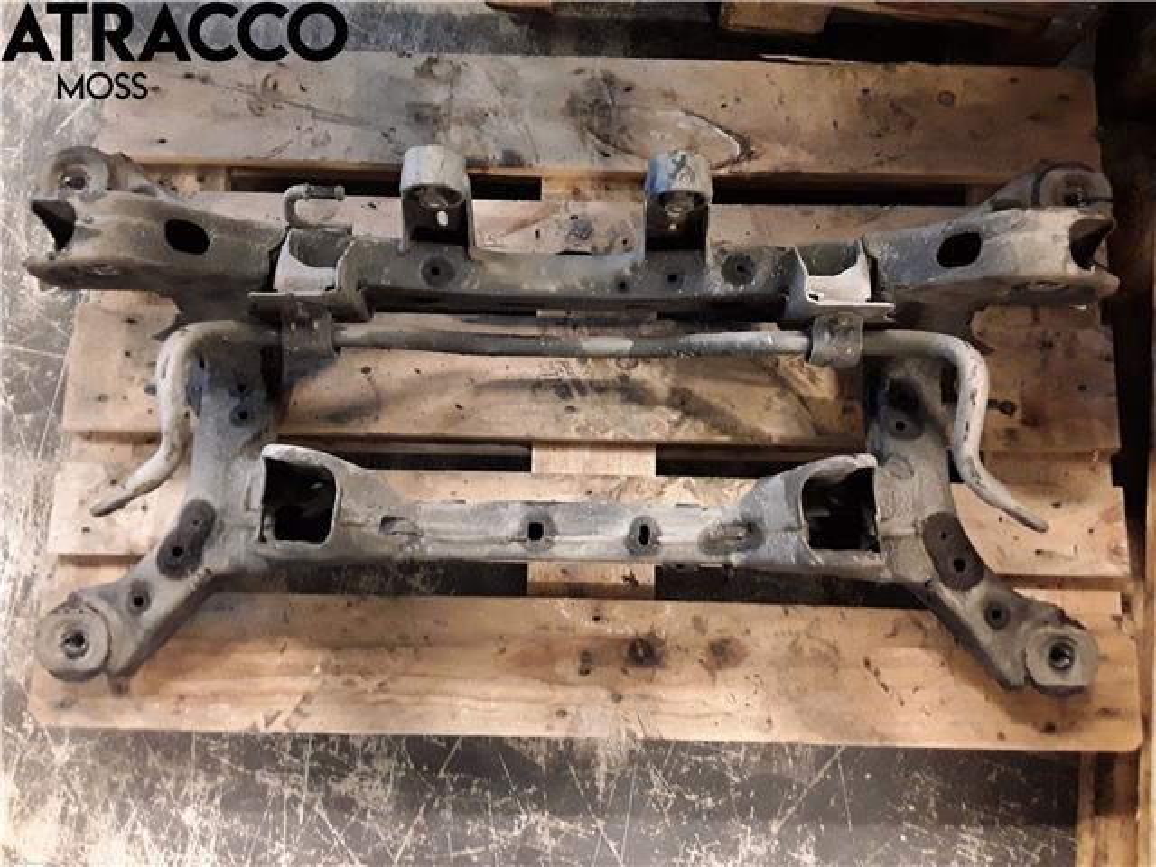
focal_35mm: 28
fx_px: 935
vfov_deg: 49.7
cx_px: 578
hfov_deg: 63.4
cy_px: 434
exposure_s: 1/25
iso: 200
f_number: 1.9
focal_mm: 2.91
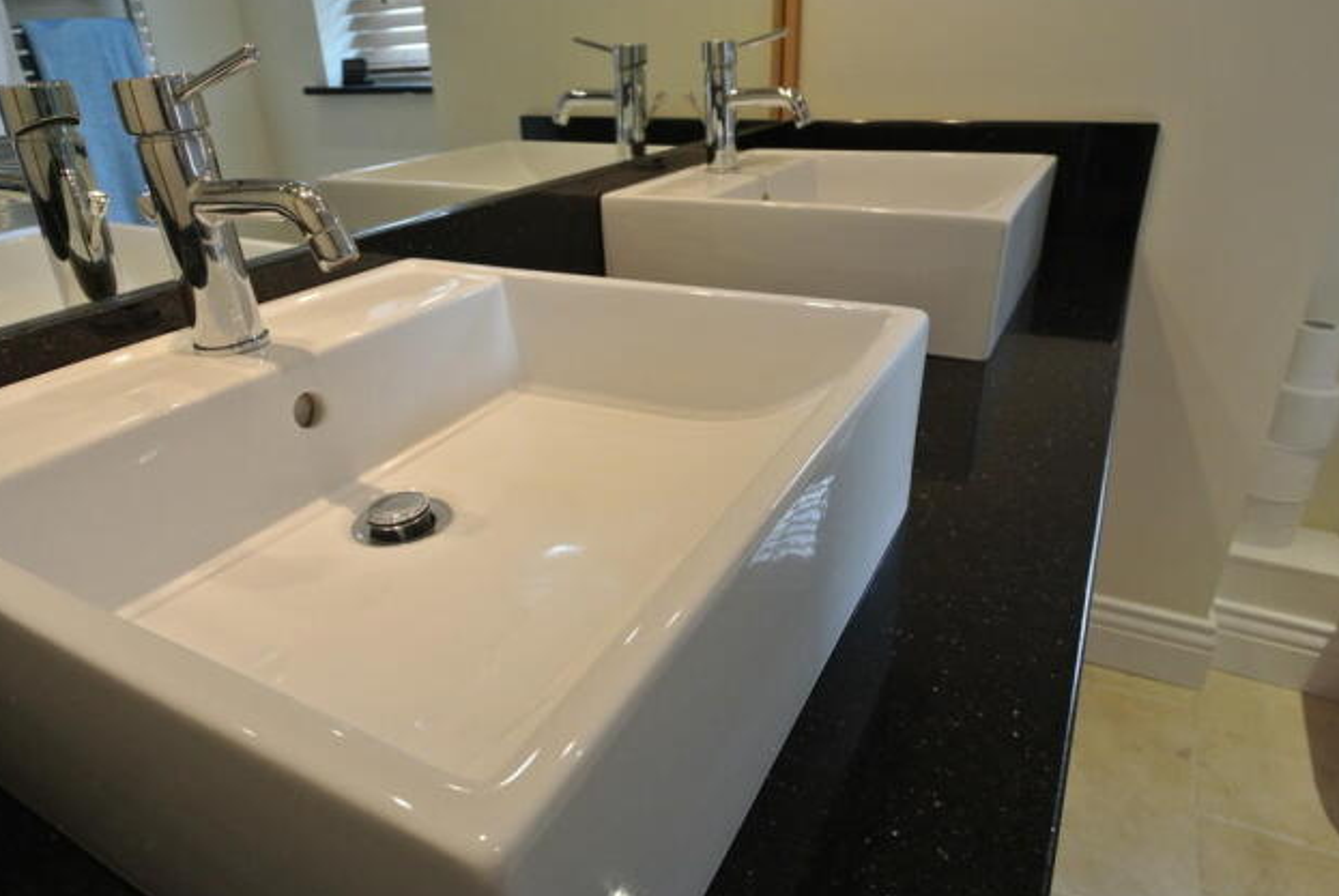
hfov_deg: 78.5
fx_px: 819
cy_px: 461
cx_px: 652
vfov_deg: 57.3
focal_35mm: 22
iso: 400
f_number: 4
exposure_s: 1/60
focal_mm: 7.9
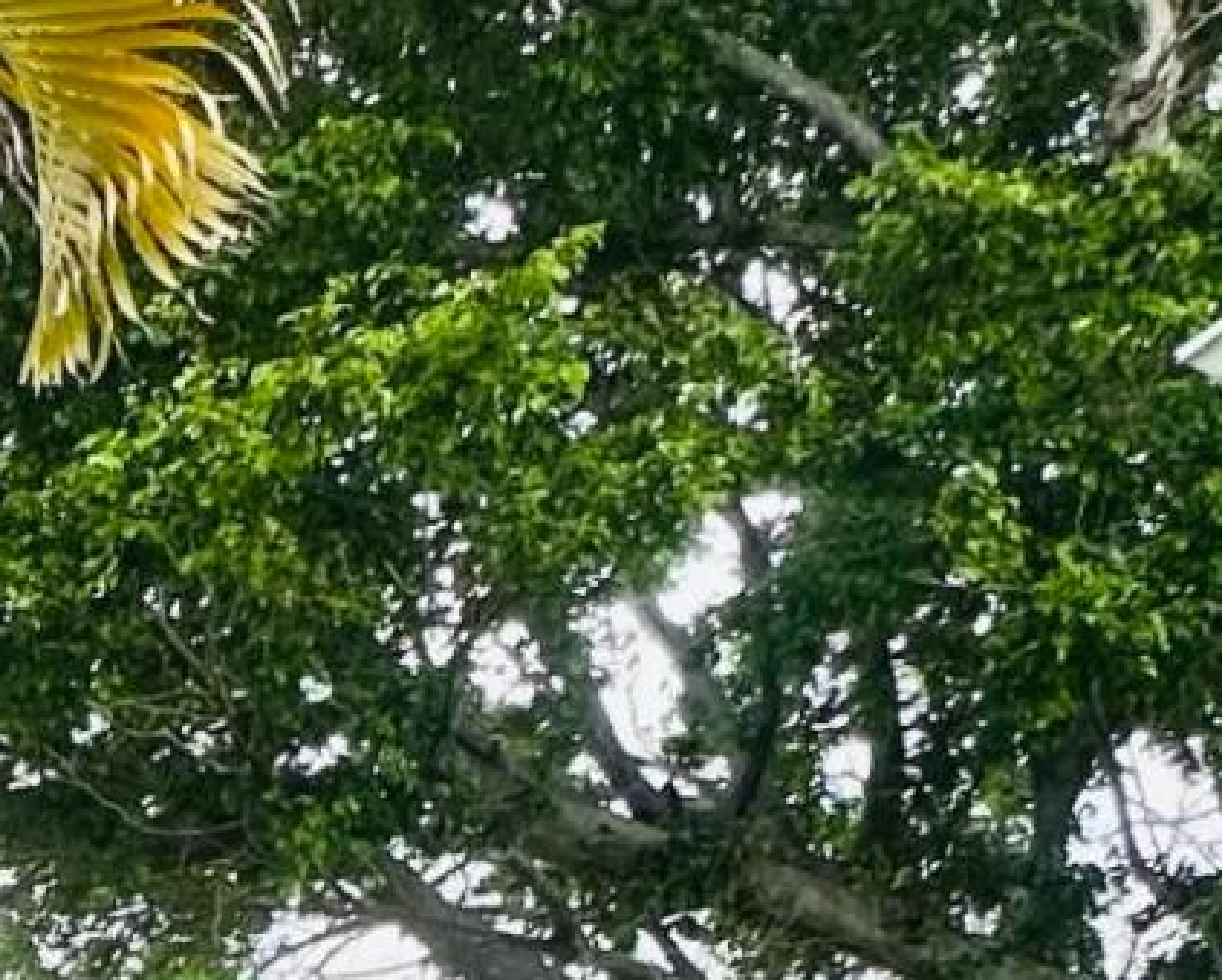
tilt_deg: +5.5
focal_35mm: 93
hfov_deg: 15.6
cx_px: -1343
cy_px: 2047
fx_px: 3366
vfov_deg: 13.7
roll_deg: +0.5
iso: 40
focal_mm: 2.22
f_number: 2.2
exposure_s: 1/354
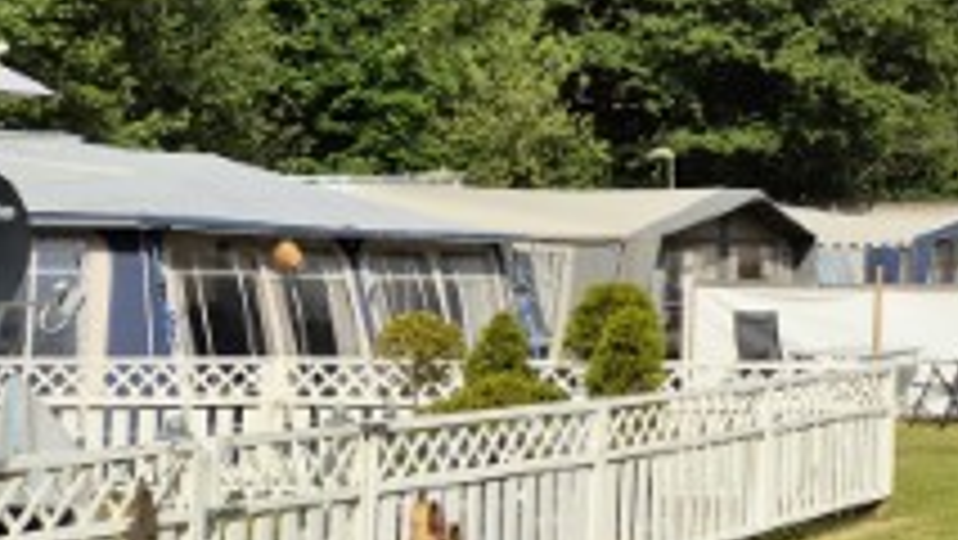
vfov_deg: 12.9
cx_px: 1682
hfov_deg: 18.3
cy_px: 140
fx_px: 2389
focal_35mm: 94
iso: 25
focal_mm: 5.4
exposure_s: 1/3008
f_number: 1.8
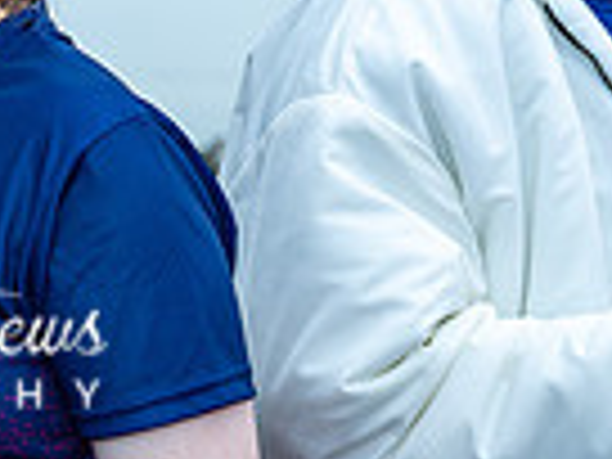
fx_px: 3200
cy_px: 254
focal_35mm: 181
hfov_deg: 10.7
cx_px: -198
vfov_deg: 8.2
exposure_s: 1/200
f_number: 4
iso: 100
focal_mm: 44
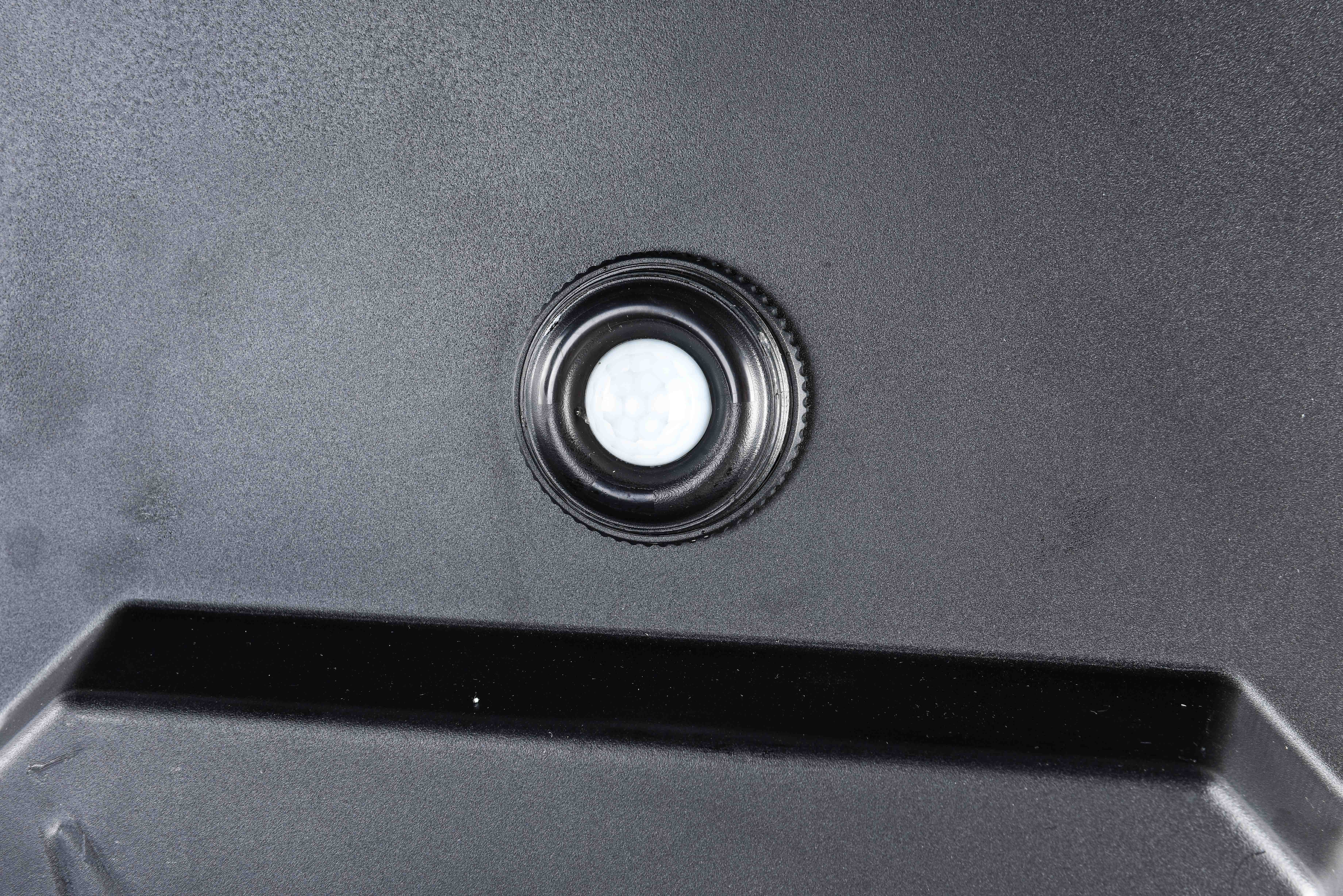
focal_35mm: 70
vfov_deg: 19.5
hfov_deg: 28.8
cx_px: 672
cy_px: 448
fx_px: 2612
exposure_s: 1/40
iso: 200
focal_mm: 70
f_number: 13
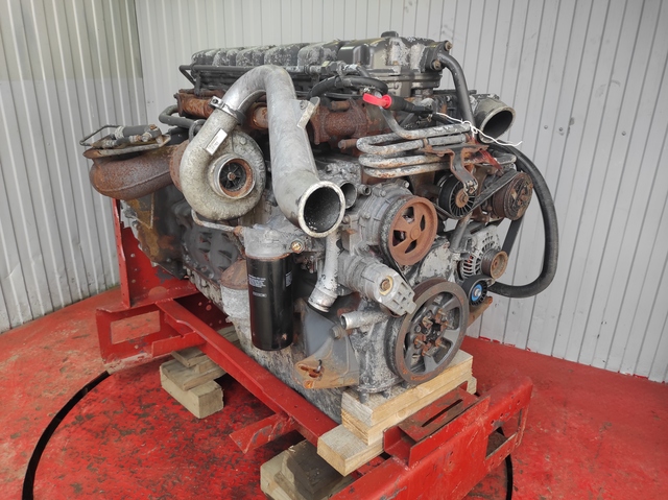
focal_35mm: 25
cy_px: 250
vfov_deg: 54.8
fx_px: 482
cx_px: 334
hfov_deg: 69.4
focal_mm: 5.43
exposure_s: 1/103
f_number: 1.89
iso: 100
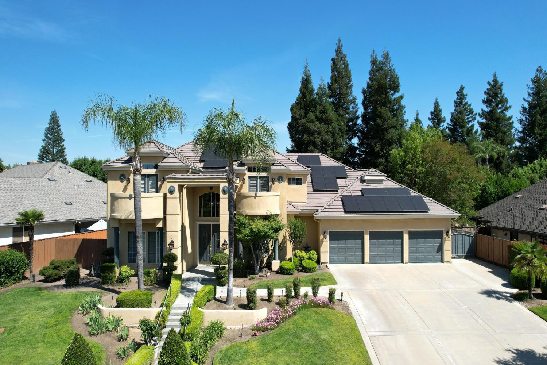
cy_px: 182
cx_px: 274
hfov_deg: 78.6
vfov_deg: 57.2
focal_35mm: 22
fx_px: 334
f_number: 2.8
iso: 100
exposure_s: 1/1600
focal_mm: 8.38
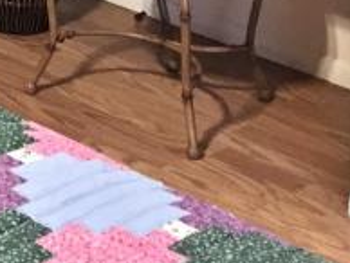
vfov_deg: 8.6
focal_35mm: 153
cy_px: -416
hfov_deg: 11.9
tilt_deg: -5.4
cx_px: -281
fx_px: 1549
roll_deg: +0.5
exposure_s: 1/15
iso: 80
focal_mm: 4.15
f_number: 2.2
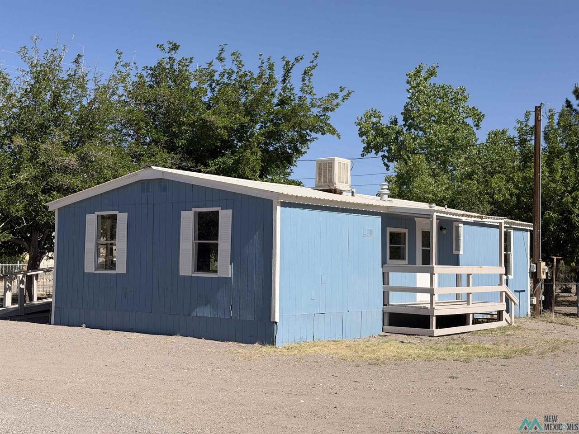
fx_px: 803
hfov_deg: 39.7
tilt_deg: +2.8
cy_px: 217
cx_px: 290
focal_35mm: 48
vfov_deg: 30.3
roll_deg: -0.7
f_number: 1.78
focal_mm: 6.76
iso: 64
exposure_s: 1/6024
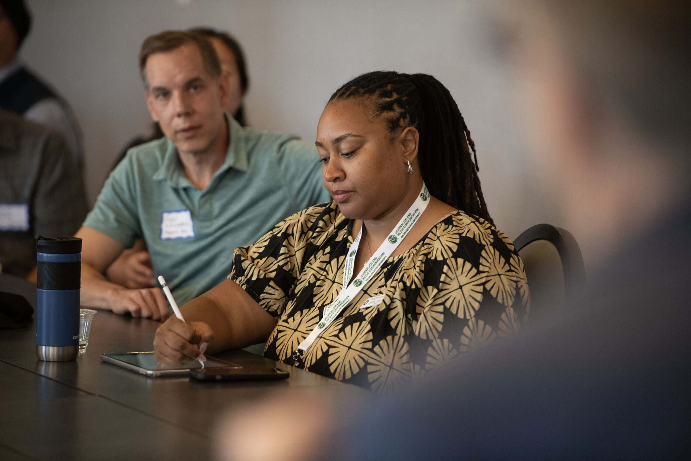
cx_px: 346
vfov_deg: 7.0
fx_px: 3743
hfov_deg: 10.5
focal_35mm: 195
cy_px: 230
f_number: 2.8
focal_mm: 195
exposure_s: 1/320
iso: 1600
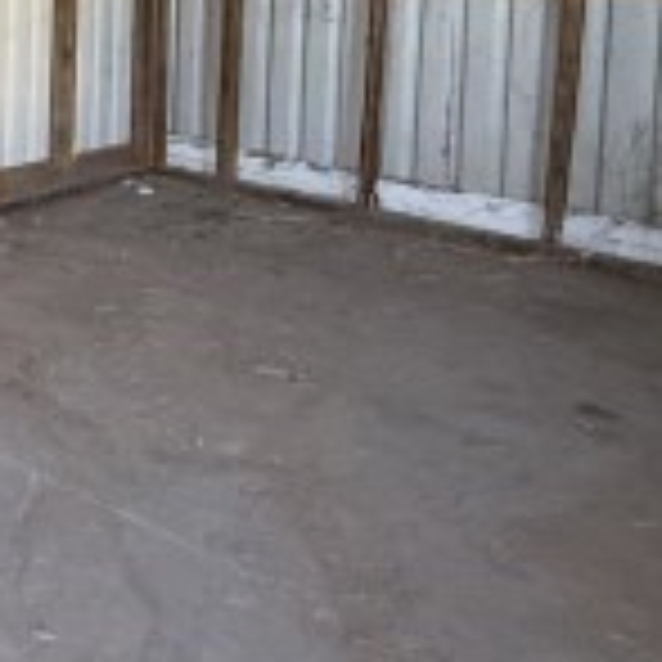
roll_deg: -0.6
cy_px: -14
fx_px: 1168
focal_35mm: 54
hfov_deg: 26.8
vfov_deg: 29.4
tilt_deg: -2.2
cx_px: -194
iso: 400
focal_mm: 2.22
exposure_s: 1/92
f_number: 2.2
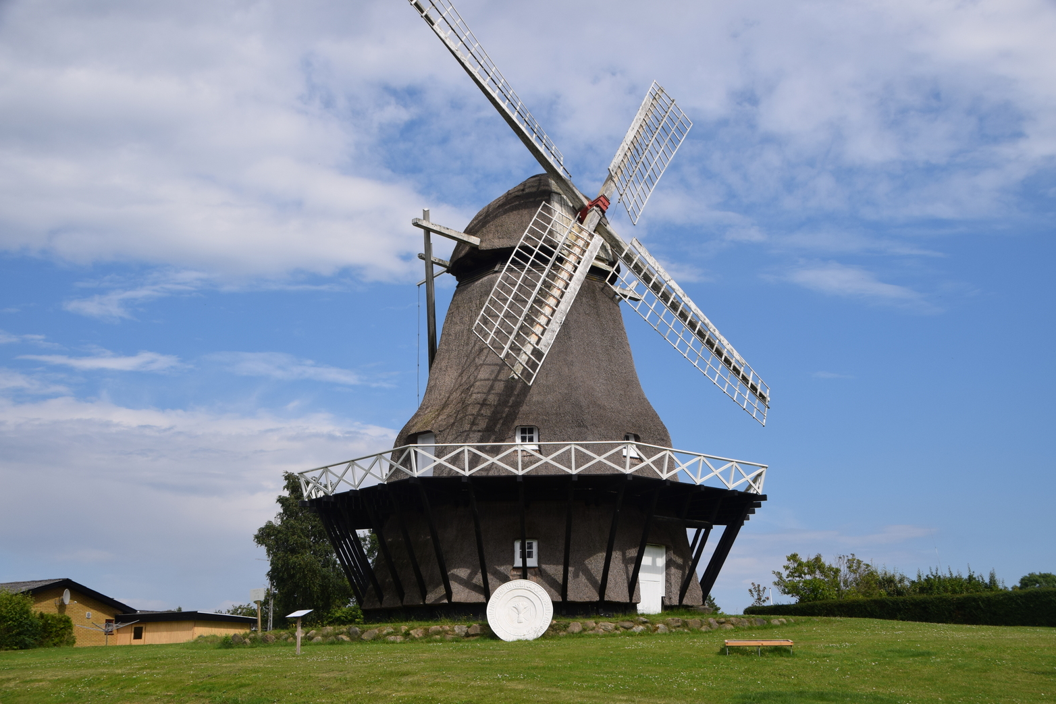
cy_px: 359
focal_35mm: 45
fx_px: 1306
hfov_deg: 44.0
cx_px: 533
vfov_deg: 30.2
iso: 200
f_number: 11
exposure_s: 1/500
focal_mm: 29
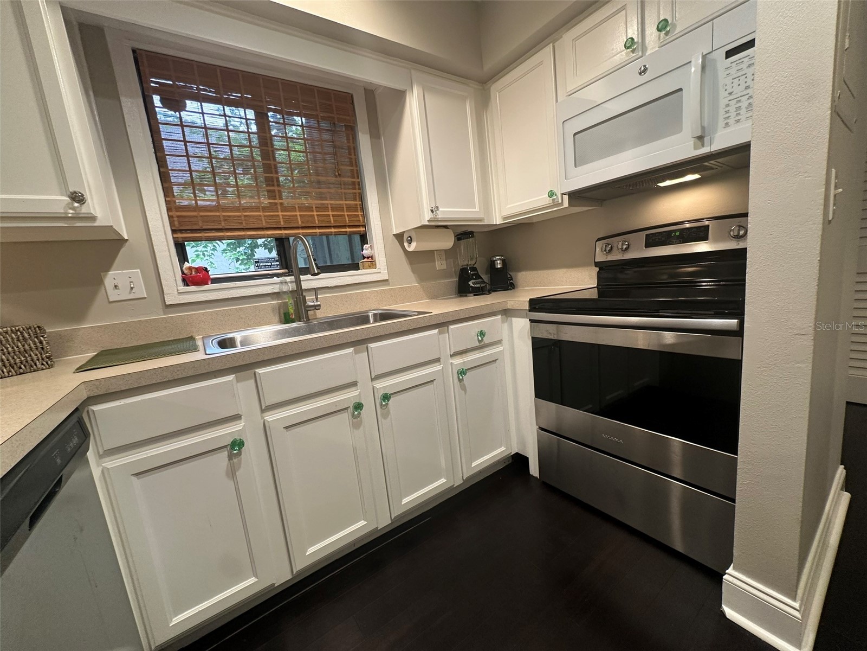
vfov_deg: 85.7
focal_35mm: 14
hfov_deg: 102.1
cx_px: 434
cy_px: 326
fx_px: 351
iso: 160
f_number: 2.2
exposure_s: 1/60
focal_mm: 2.22
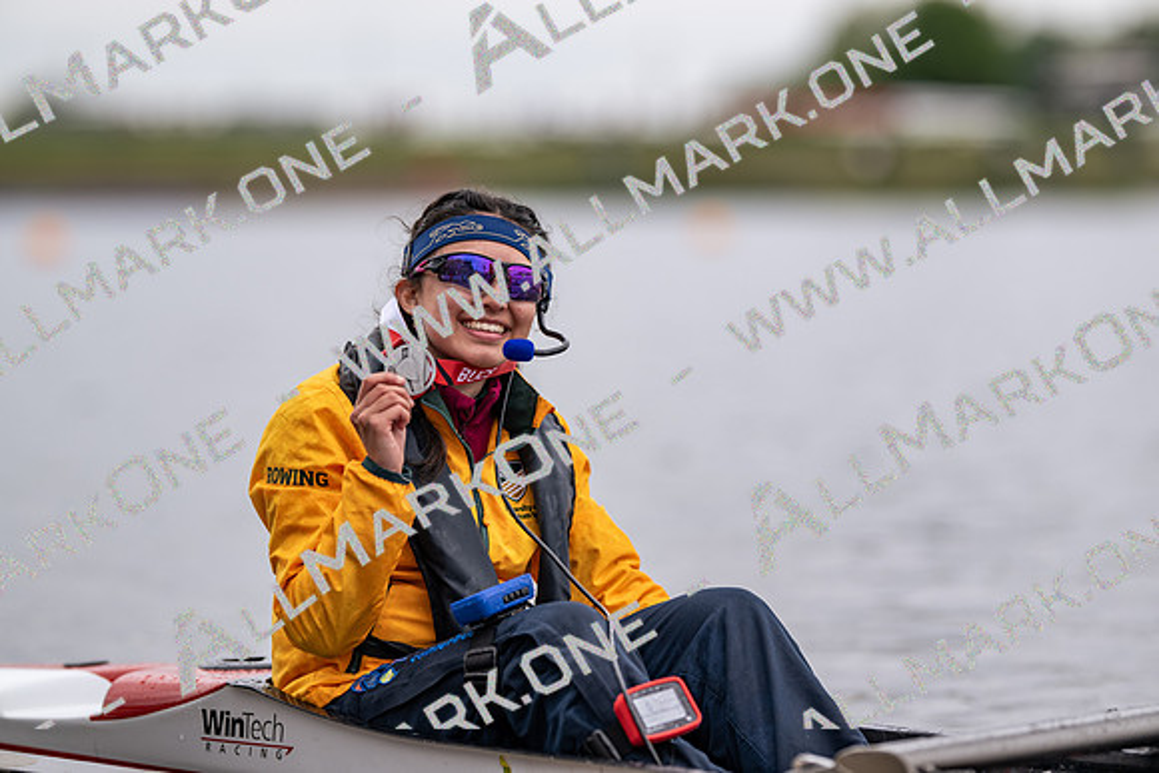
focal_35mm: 135
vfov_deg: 10.2
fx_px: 4347
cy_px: 386
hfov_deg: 15.2
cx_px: 580
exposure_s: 1/1250
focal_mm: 135
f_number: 1.8
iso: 64
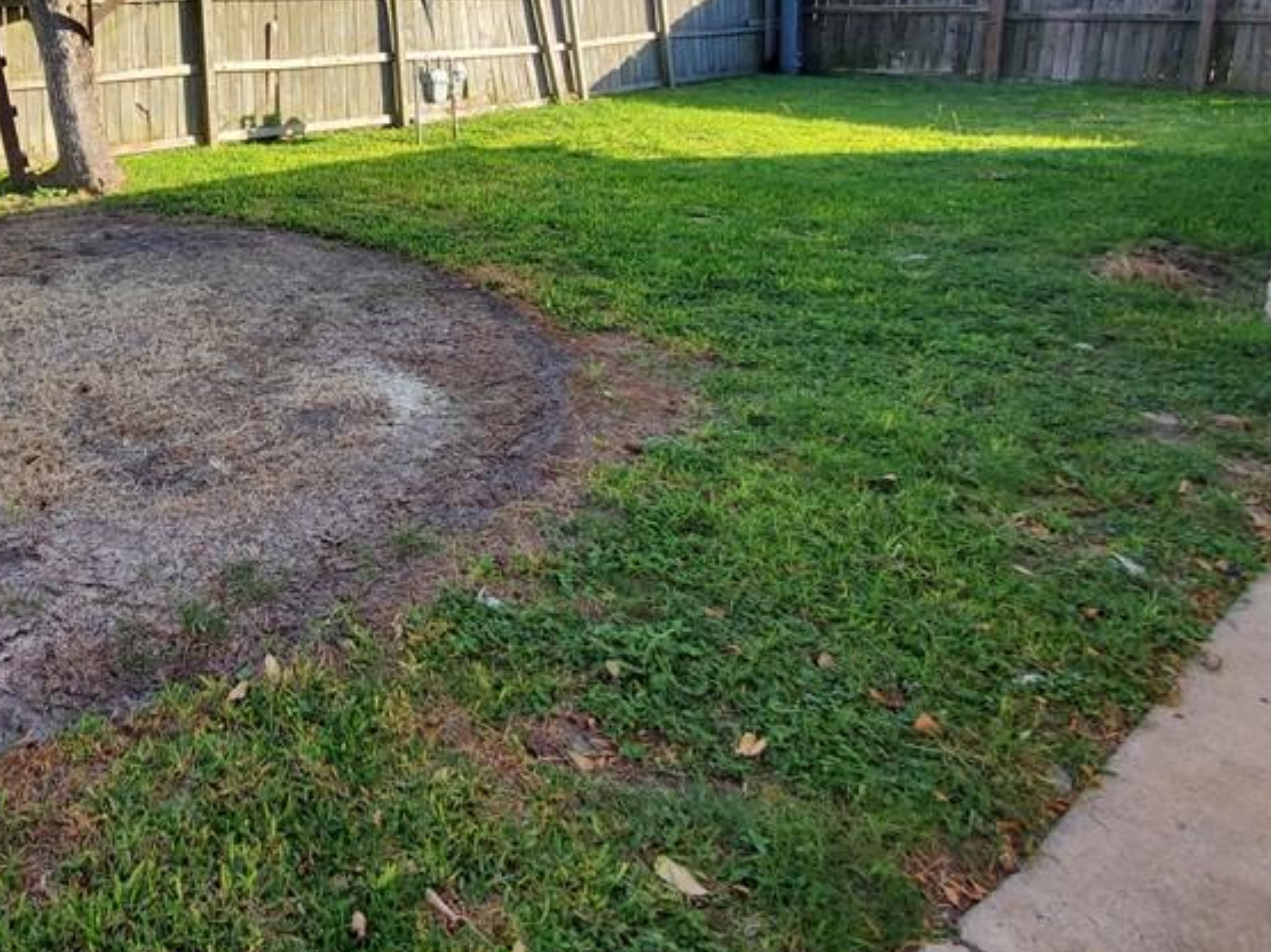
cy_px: 178
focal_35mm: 24
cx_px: 190
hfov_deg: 63.0
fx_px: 881
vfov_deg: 52.8
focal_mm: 1.8
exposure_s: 1/455
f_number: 2.2
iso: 50
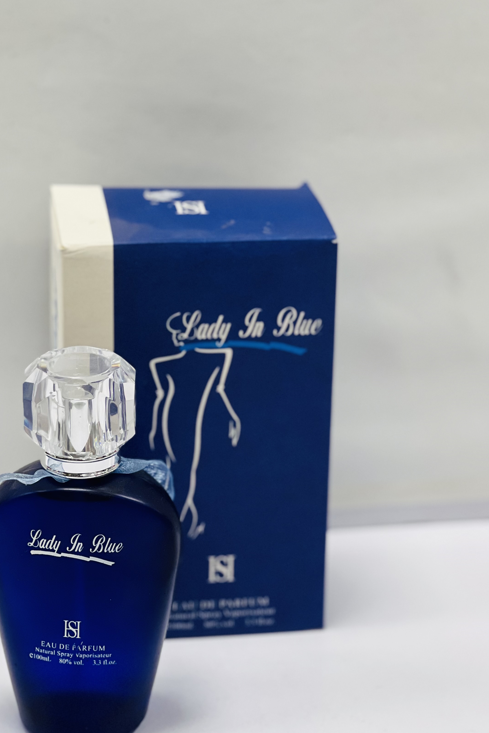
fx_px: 2058
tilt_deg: -21.6
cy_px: 383
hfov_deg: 13.5
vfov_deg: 20.2
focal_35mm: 101
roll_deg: -0.2
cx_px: 176
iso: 160
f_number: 2.8
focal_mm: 9
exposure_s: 1/100
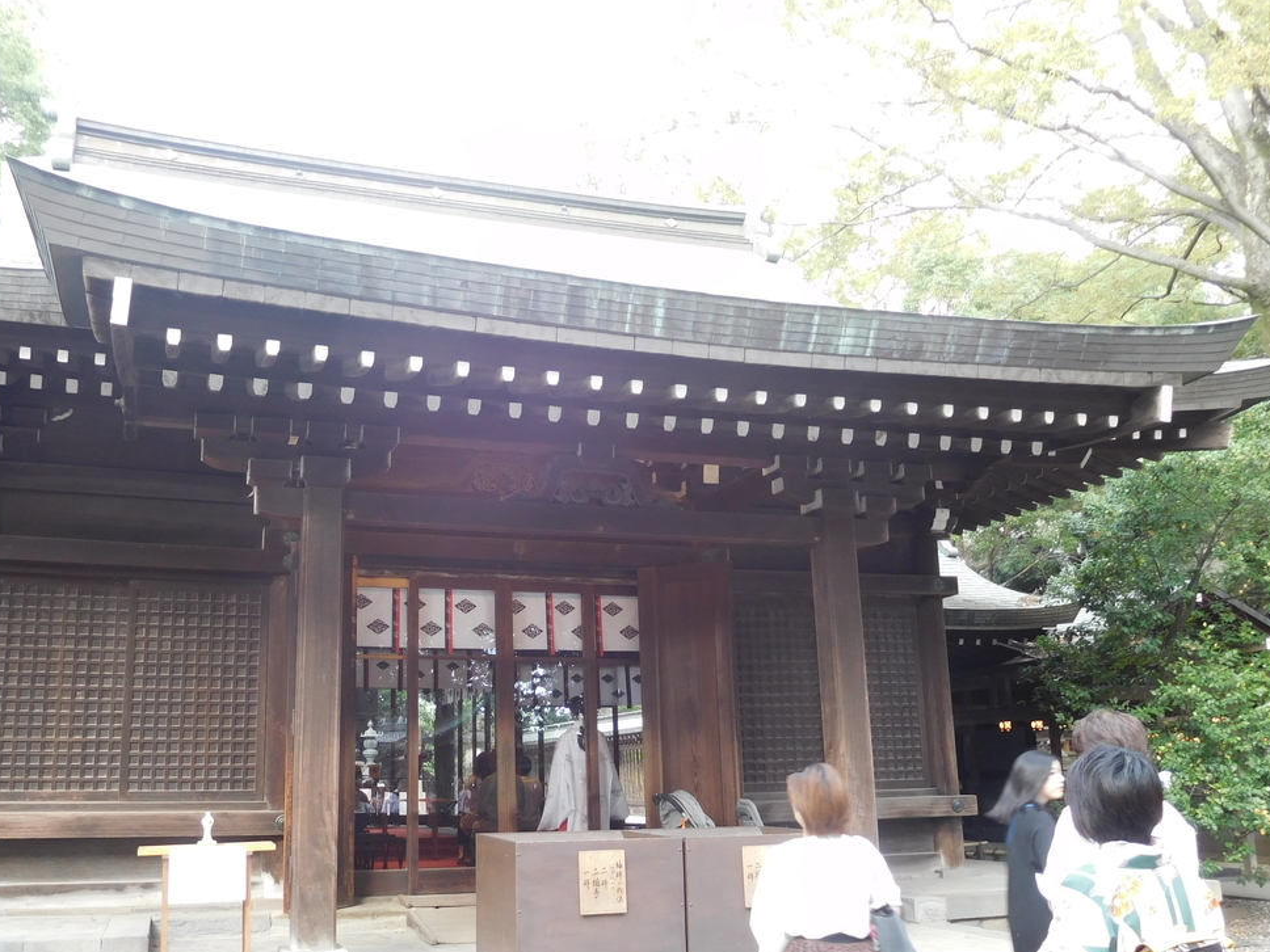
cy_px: 544
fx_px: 1137
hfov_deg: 58.0
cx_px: 523
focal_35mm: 31
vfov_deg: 45.3
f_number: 3.4
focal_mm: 4.5
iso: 125
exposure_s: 1/30
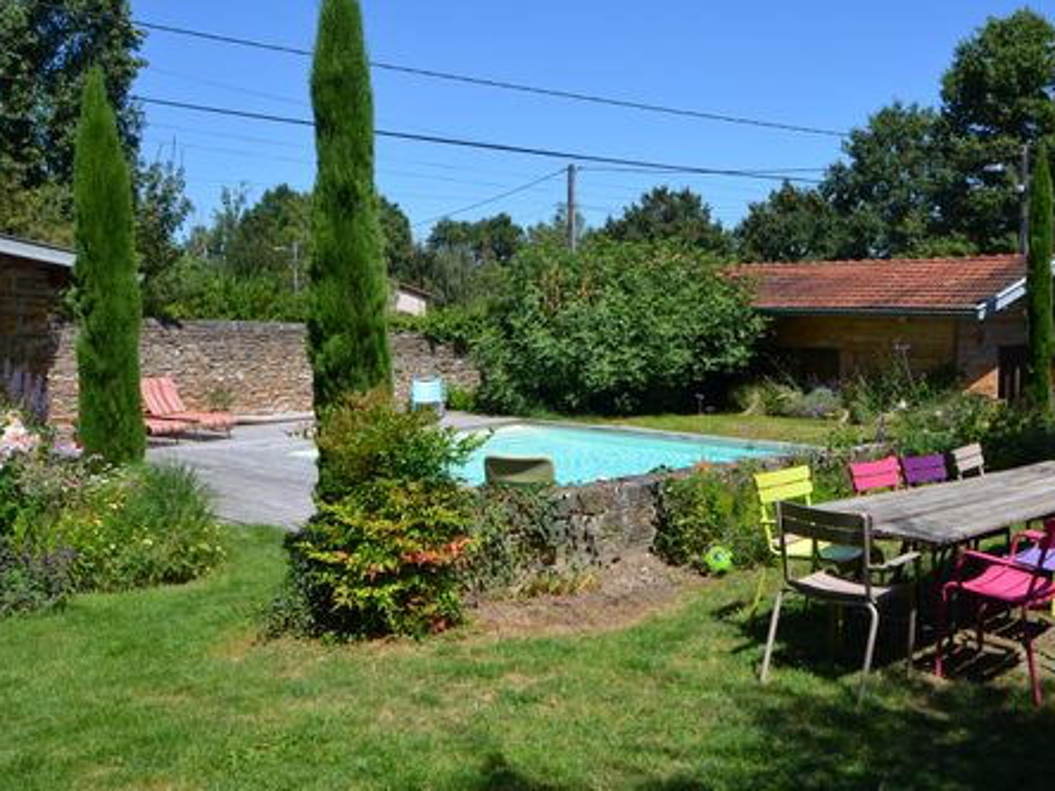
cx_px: 653
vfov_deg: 40.7
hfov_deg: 52.1
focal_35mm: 35
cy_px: 388
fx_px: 1067
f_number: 8
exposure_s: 1/250
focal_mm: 18
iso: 100
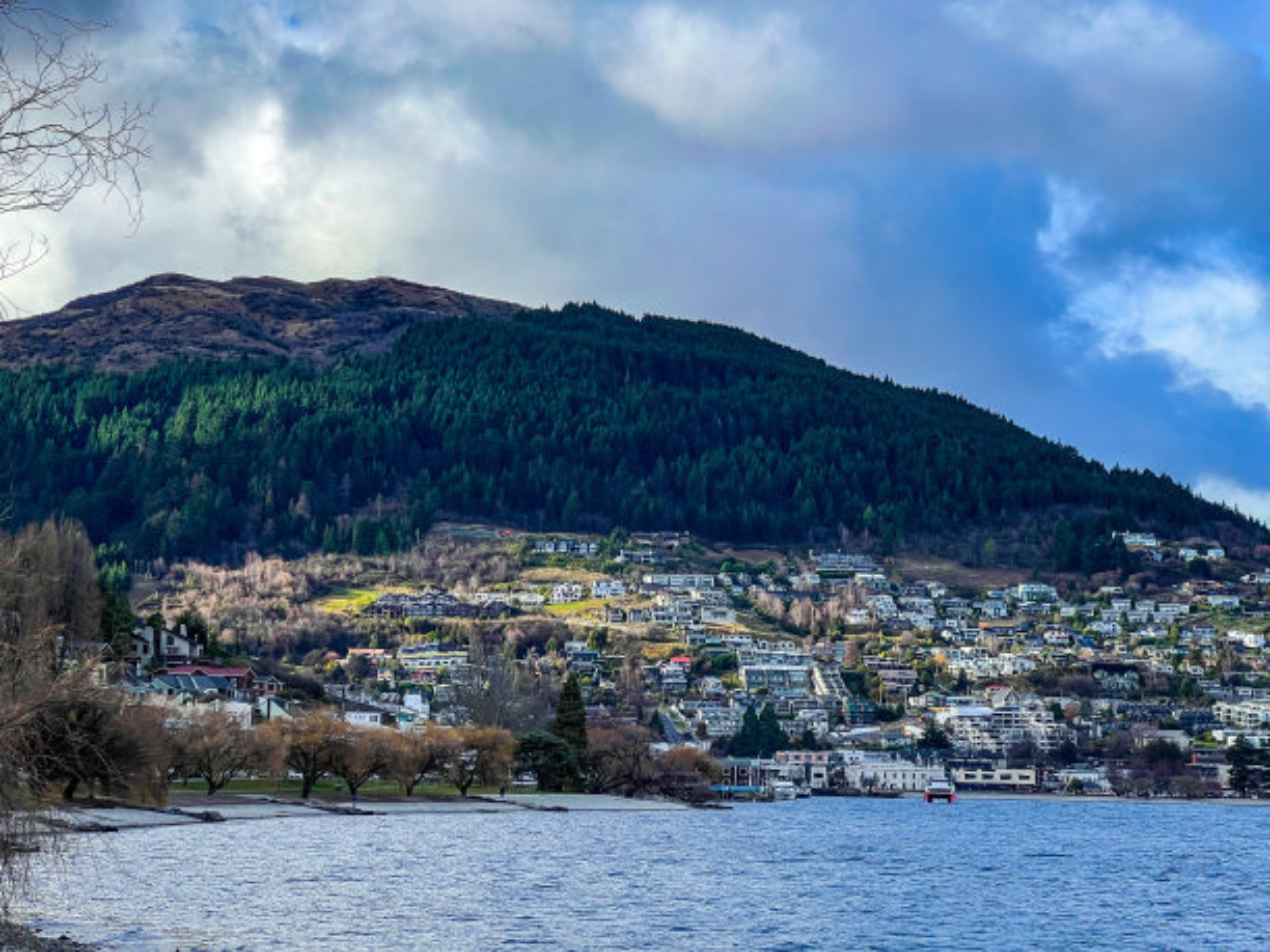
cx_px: 635
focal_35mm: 77
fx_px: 2825
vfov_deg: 19.1
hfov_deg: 25.3
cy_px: 476
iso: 32
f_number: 2.8
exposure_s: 1/710
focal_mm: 9
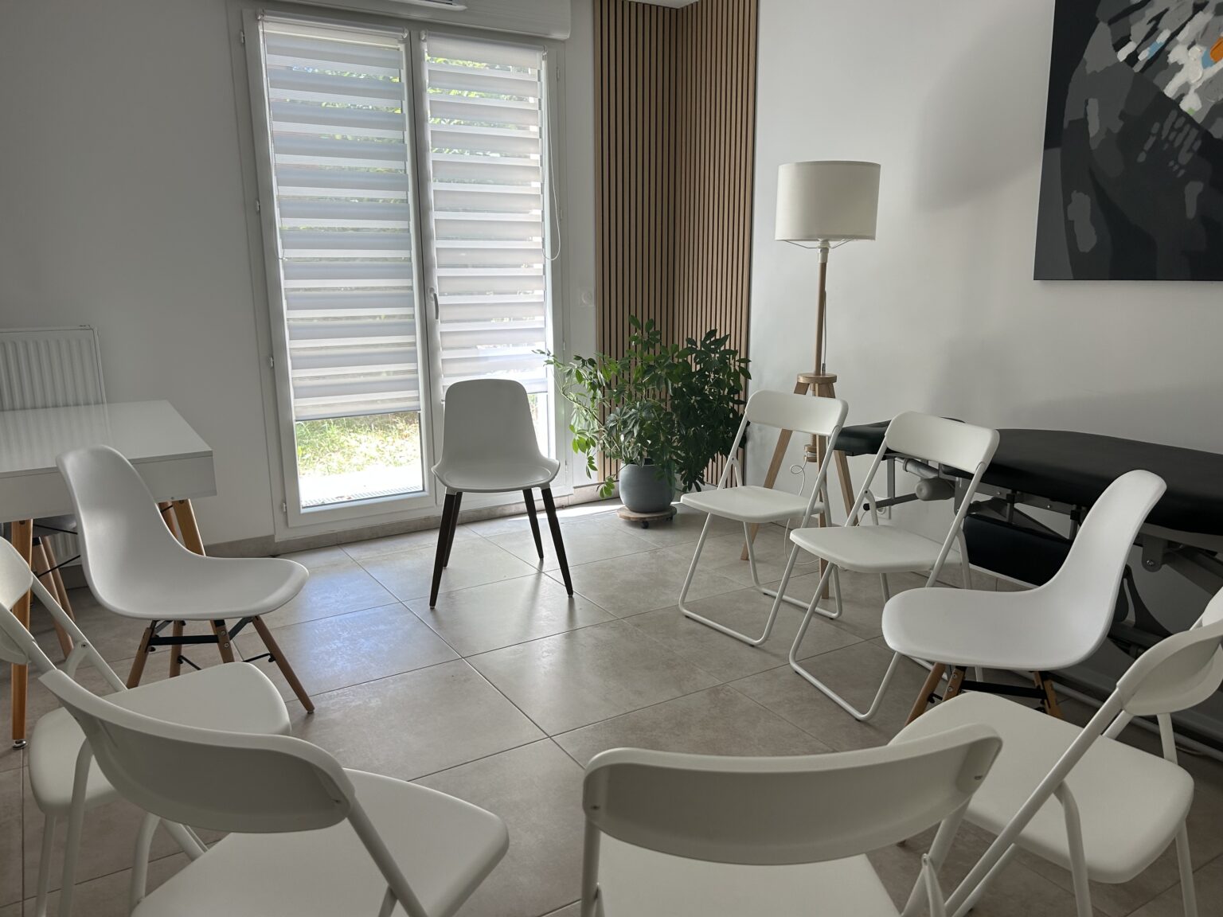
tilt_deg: -11.8
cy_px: 458
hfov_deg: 67.3
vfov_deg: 53.1
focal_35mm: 26
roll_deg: +0.7
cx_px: 612
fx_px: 919
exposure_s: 1/121
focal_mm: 5.7
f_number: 1.5
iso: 64
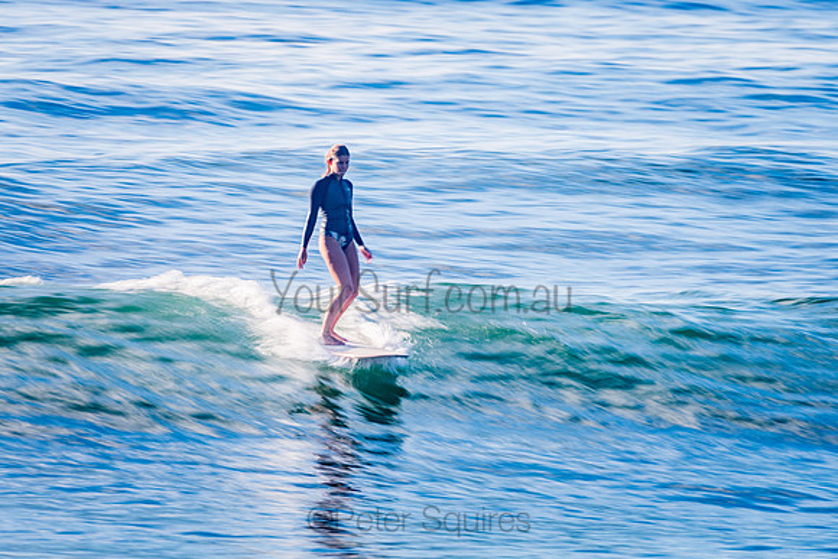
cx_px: 364
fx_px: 14011
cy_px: 279
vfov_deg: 2.3
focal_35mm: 602
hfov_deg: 3.4
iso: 31
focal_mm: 500
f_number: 11
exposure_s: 1/20
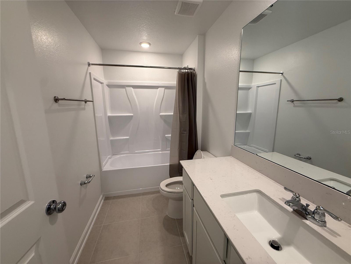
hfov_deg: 102.1
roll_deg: +1.5
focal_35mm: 14
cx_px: 176
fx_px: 142
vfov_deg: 85.7
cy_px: 132
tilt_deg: -7.6
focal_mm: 2.22
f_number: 2.2
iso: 125
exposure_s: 1/120
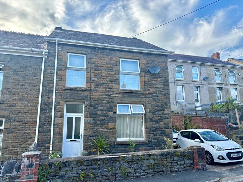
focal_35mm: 26
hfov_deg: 67.3
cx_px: 122
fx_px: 183
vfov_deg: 53.1
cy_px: 91
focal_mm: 5.96
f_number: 1.6
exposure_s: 1/722
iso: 50
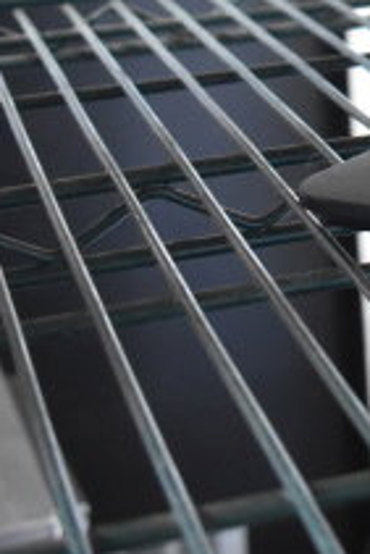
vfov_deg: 14.1
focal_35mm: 130
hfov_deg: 9.7
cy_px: -419
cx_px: 774
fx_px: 2001
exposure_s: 1/30
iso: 2200
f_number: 3.8
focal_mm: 20
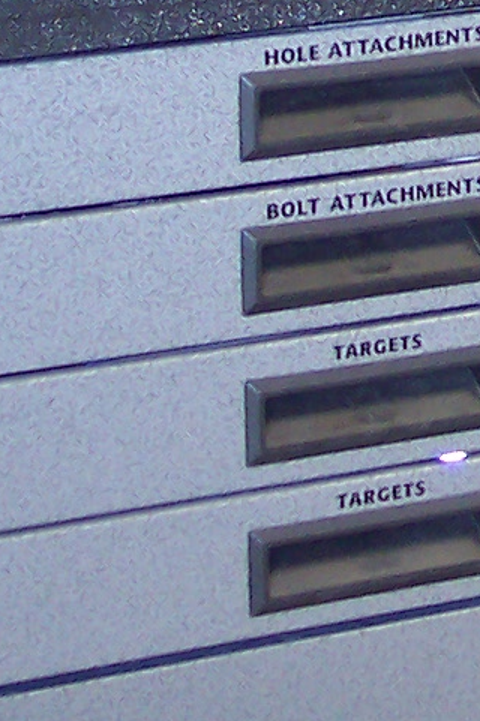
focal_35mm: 212
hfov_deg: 6.1
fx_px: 4246
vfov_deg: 9.2
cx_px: 1280
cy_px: -679
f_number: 2.8
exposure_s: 1/30
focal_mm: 8
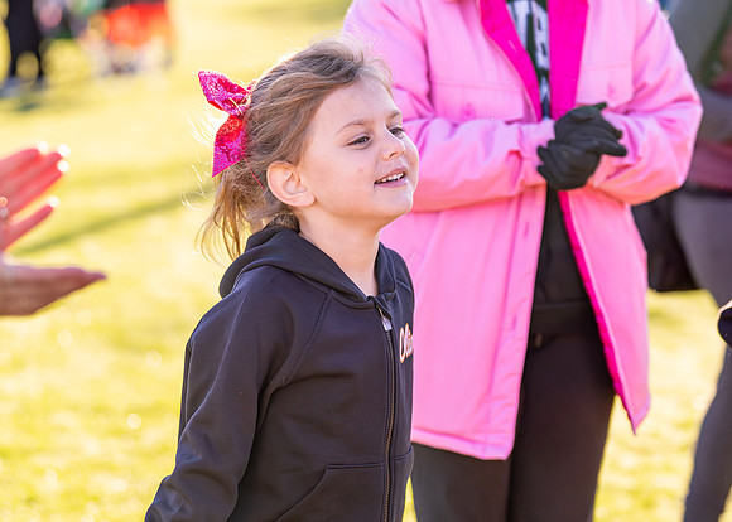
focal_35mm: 145
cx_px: 338
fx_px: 3016
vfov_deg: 9.9
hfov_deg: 13.8
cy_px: 265
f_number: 2.8
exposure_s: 1/2000
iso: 500
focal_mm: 87
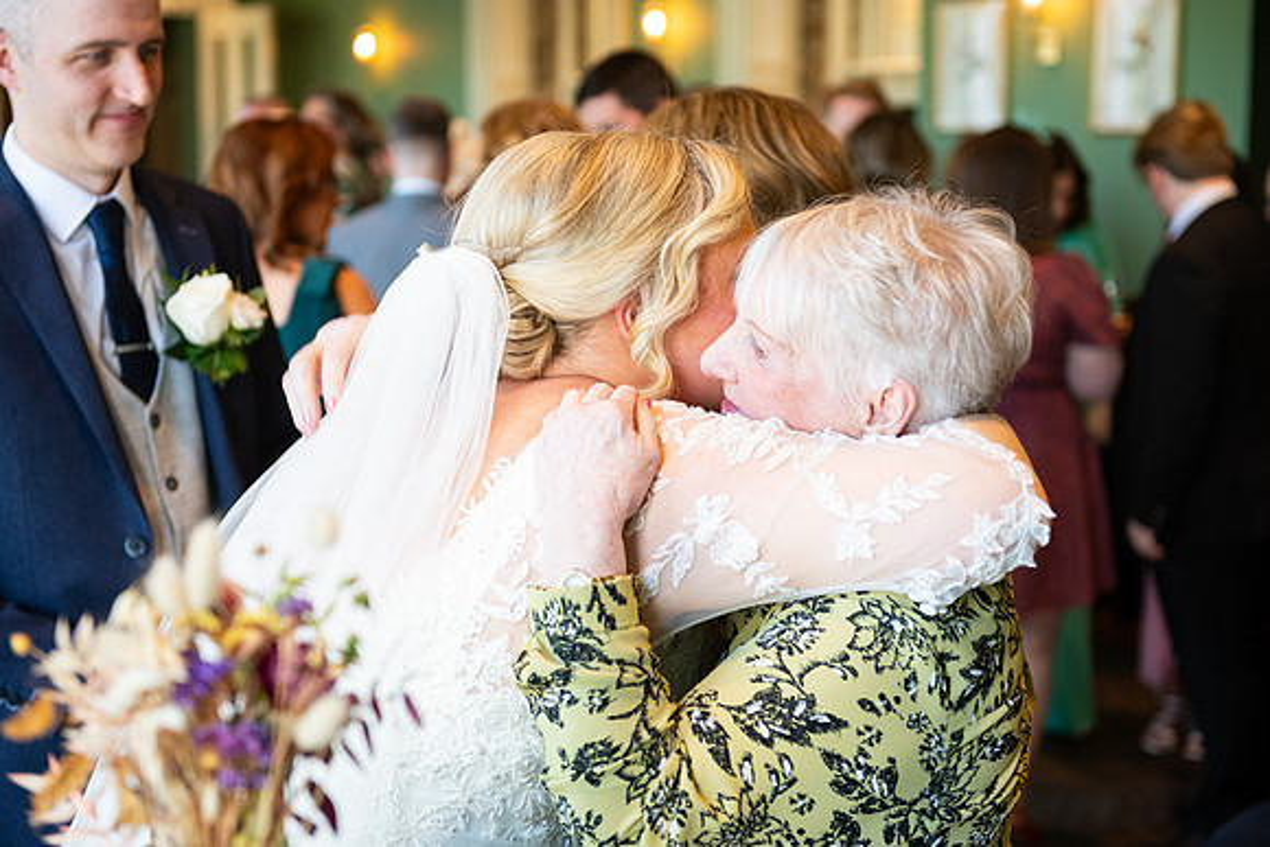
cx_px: 635
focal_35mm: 60
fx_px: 2117
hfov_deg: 33.4
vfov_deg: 22.6
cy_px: 424
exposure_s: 1/160
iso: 800
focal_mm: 60
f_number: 3.5
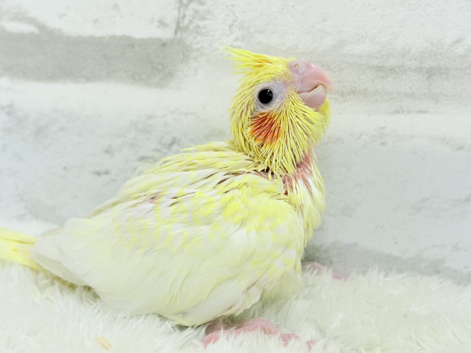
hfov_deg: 36.8
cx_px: 236
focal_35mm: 52
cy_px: 176
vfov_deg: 28.0
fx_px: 708
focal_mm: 5.96
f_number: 1.6
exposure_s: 1/100
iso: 64
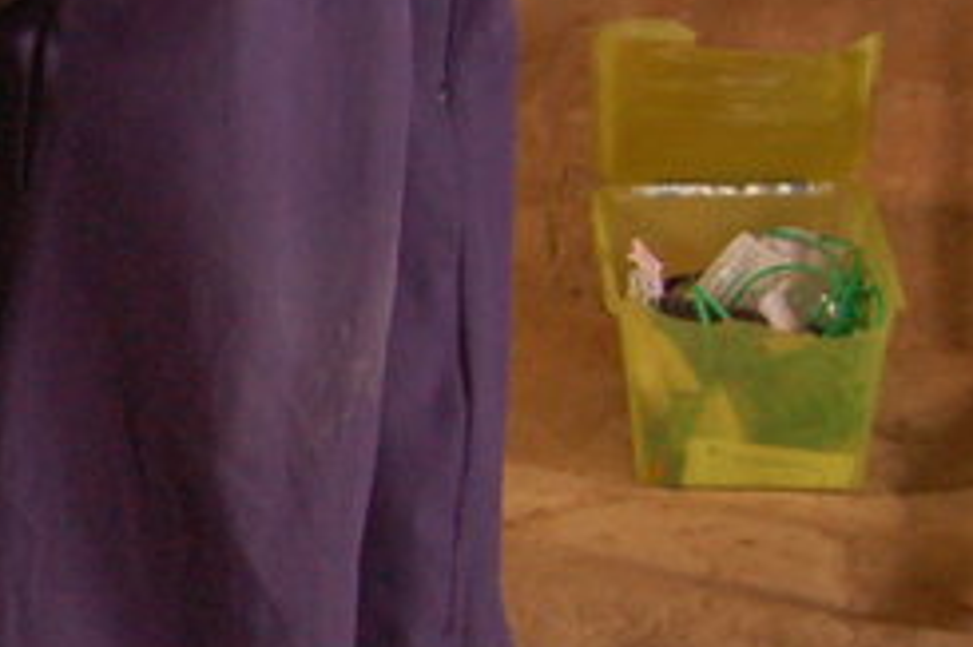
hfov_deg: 8.2
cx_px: -957
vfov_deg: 5.8
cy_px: 177
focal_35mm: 238
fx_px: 6428
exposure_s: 1/30
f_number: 4.8
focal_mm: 38
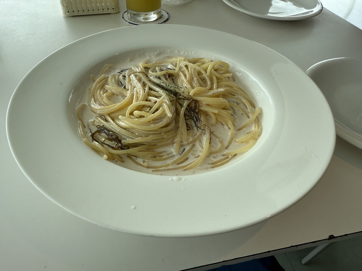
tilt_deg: -46.2
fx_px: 251
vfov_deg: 56.8
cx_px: 181
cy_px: 136
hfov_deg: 71.6
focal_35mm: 24
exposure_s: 1/639
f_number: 2.2
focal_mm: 2.22
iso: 40
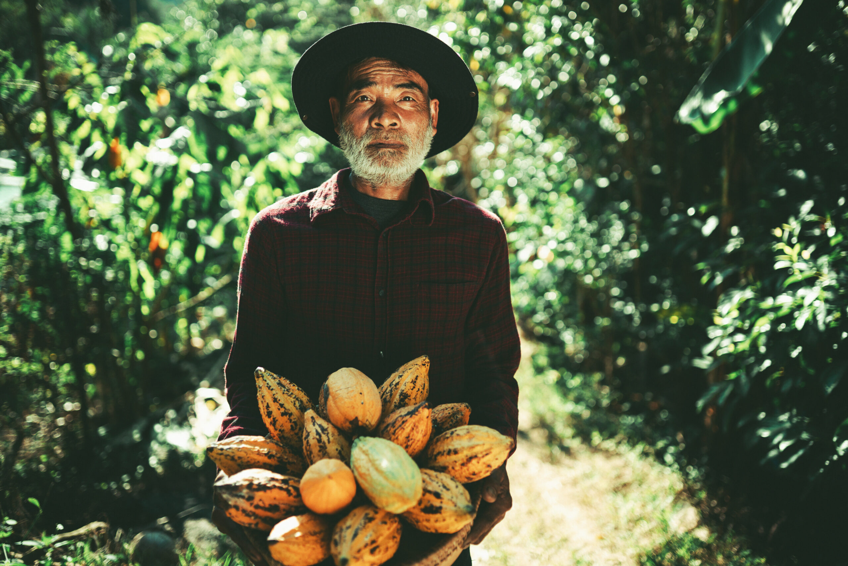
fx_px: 825
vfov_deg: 37.9
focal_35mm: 35
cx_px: 424
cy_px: 283
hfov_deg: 54.4
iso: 100
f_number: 3.2
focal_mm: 35
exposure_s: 1/640
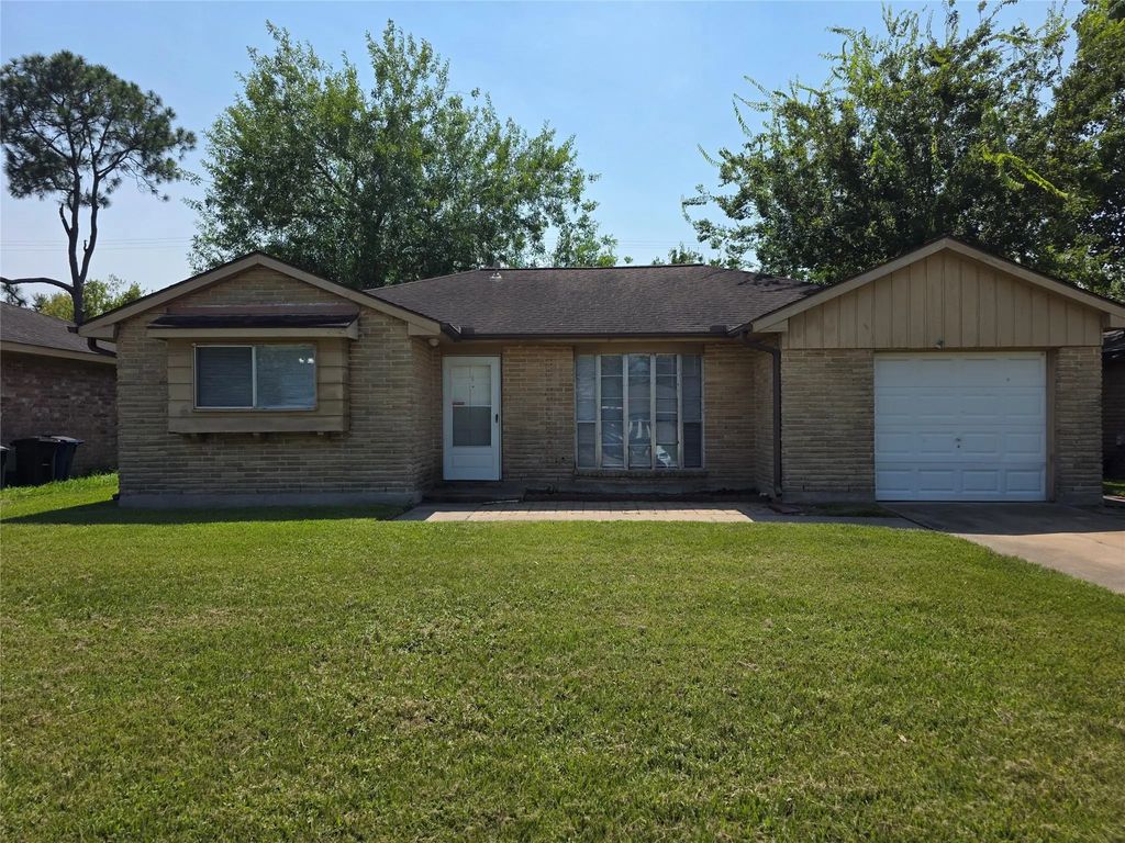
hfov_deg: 73.9
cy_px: 422
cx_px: 562
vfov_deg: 58.9
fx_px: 747
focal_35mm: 23
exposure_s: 1/6809
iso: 80
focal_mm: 6.3
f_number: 1.7
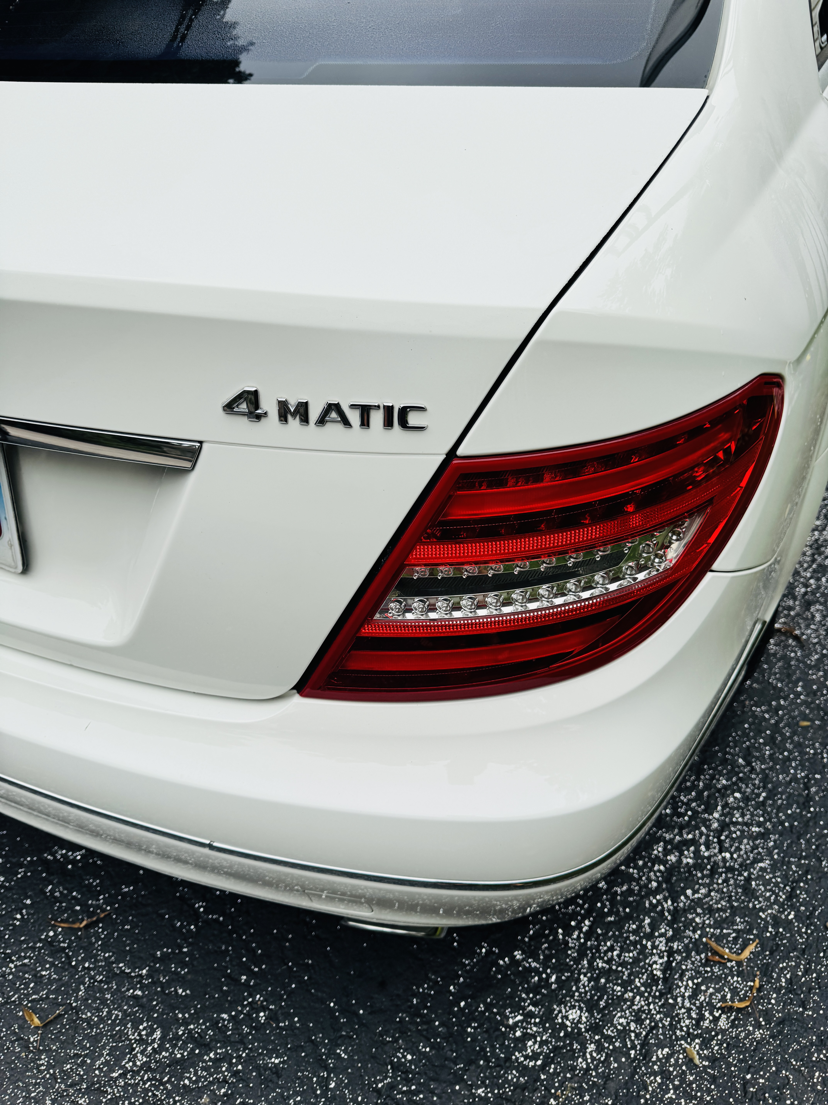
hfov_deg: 56.8
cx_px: 414
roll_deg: +7.0
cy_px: 552
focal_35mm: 24
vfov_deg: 71.6
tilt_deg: -34.9
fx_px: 765
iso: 80
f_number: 1.78
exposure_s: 1/1488
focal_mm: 6.76
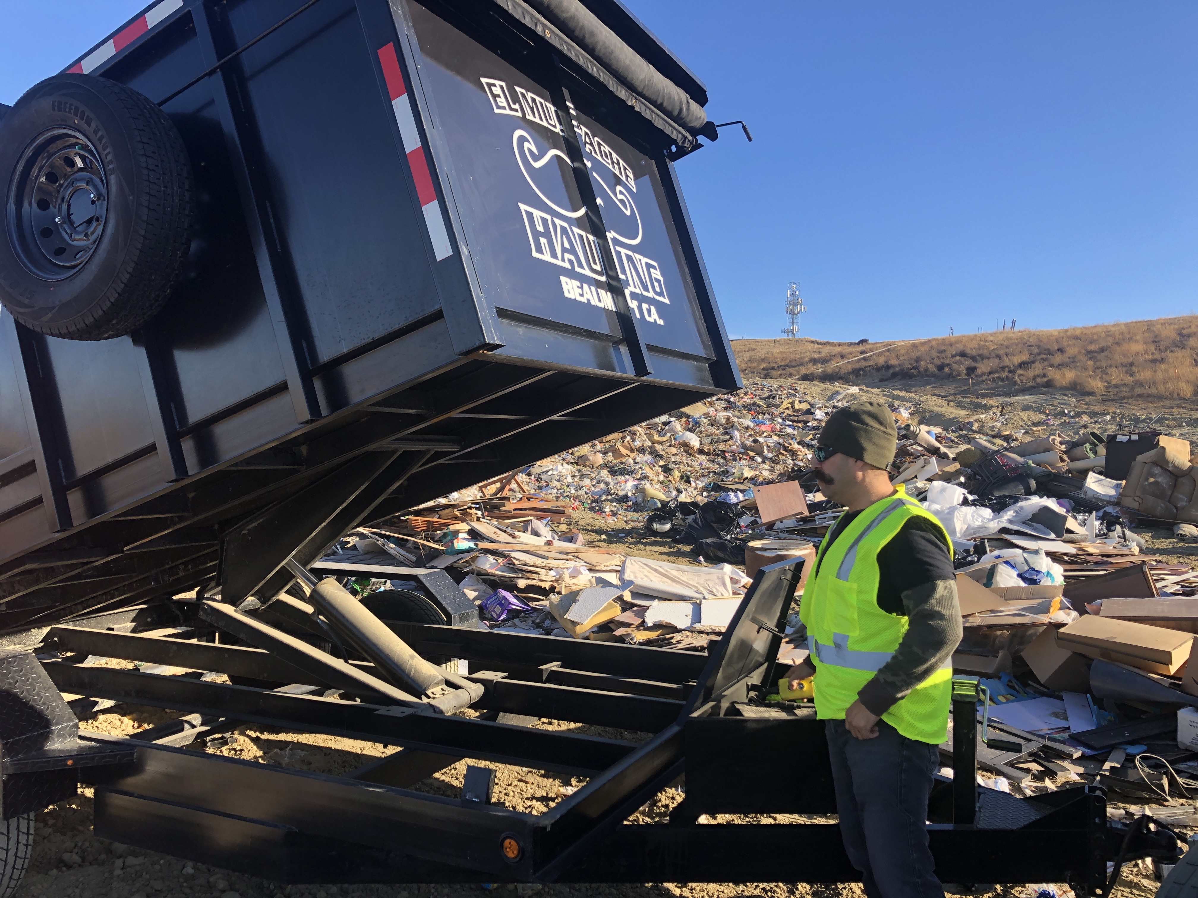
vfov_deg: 49.7
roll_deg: +0.2
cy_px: 449
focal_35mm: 28
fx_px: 969
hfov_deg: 63.4
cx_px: 599
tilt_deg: +2.0
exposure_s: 1/783
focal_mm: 3.99
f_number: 1.8
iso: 20
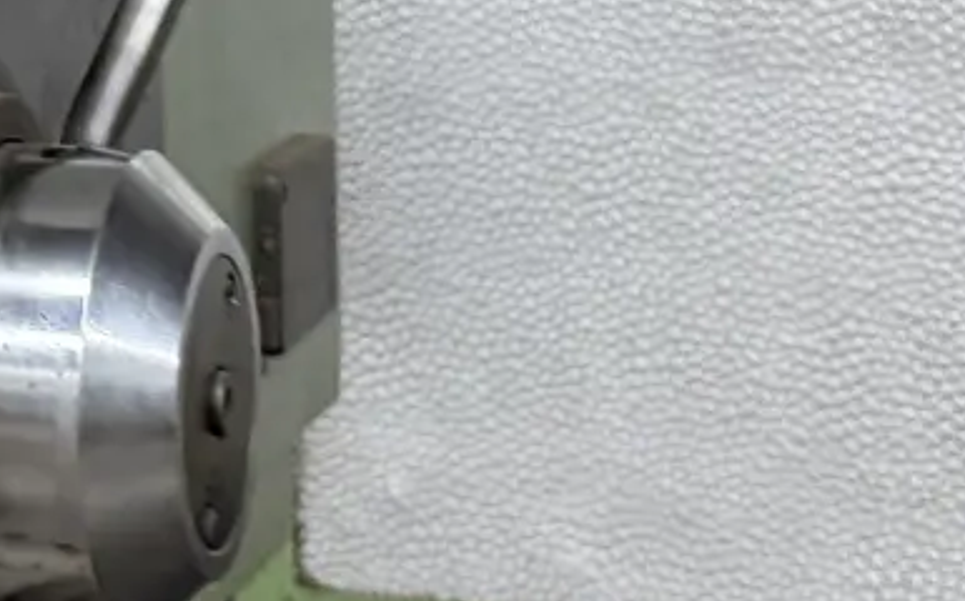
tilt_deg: -0.9
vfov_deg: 10.1
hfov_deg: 14.6
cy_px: -170
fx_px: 3338
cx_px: -732
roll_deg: +1.4
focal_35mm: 127
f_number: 1.78
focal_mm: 6.76
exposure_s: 1/50
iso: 400
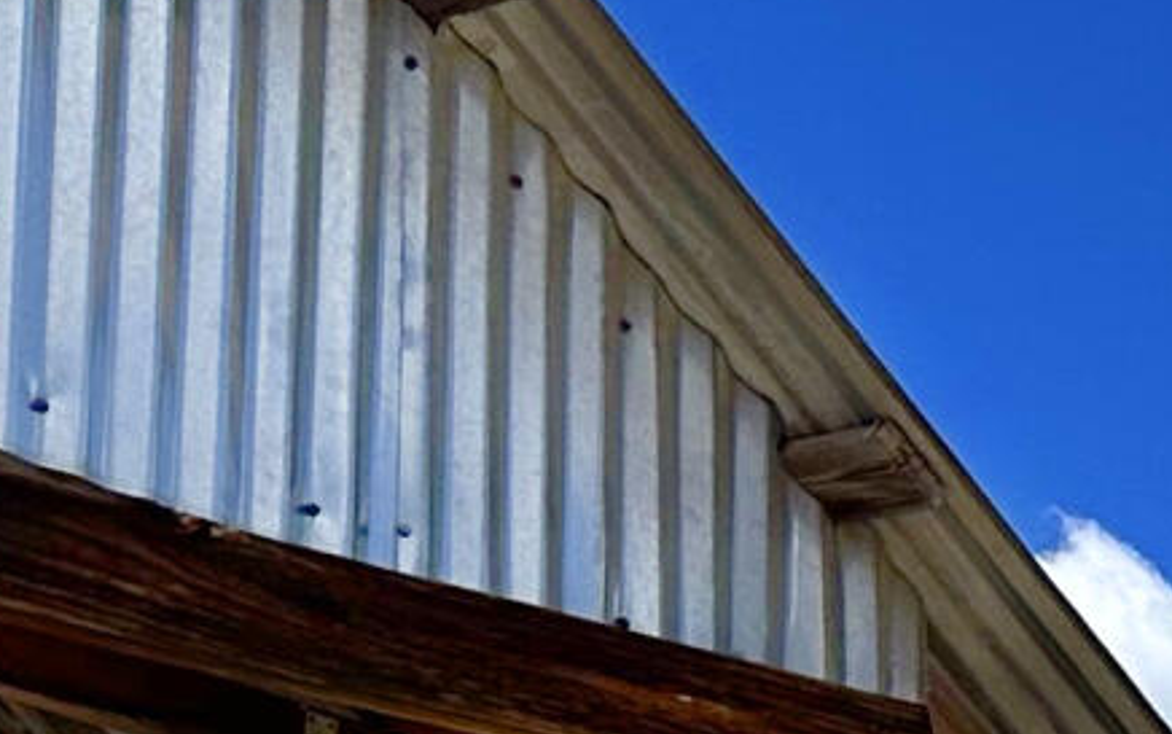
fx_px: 5593
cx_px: 3347
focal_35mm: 175
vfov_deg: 6.8
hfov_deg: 9.6
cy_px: 2124
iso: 80
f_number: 1.78
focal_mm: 6.86
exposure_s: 1/6211
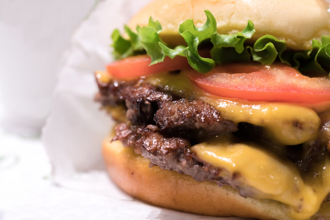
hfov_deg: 39.6
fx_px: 458
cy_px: 110
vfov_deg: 27.0
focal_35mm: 50
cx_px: 165
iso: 1250
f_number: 5
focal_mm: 50
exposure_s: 1/50
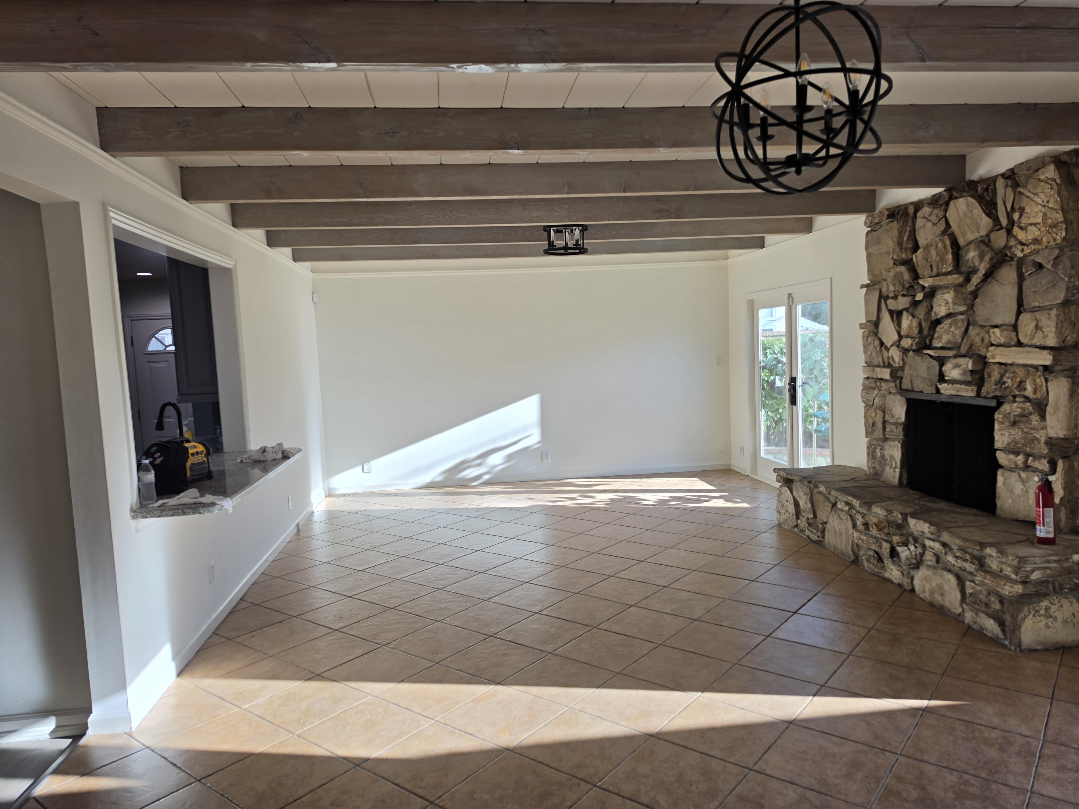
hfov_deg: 73.9
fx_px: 717
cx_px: 540
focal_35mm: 23
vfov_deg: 58.9
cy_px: 404
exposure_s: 1/219
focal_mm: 6.5
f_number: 1.4
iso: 10
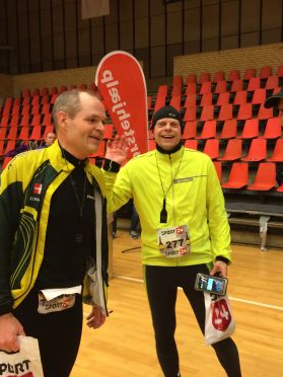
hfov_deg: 36.5
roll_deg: +3.0
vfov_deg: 47.9
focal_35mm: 39
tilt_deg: -5.8
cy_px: 189
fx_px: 425
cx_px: 182
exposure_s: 1/33
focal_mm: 4.15
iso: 200
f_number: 2.2
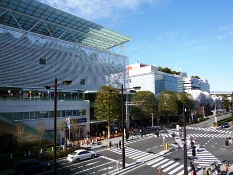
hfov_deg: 71.6
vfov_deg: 56.8
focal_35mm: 24
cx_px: 116
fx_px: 162
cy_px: 88
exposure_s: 1/1000
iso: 100
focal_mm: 4.3
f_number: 2.5
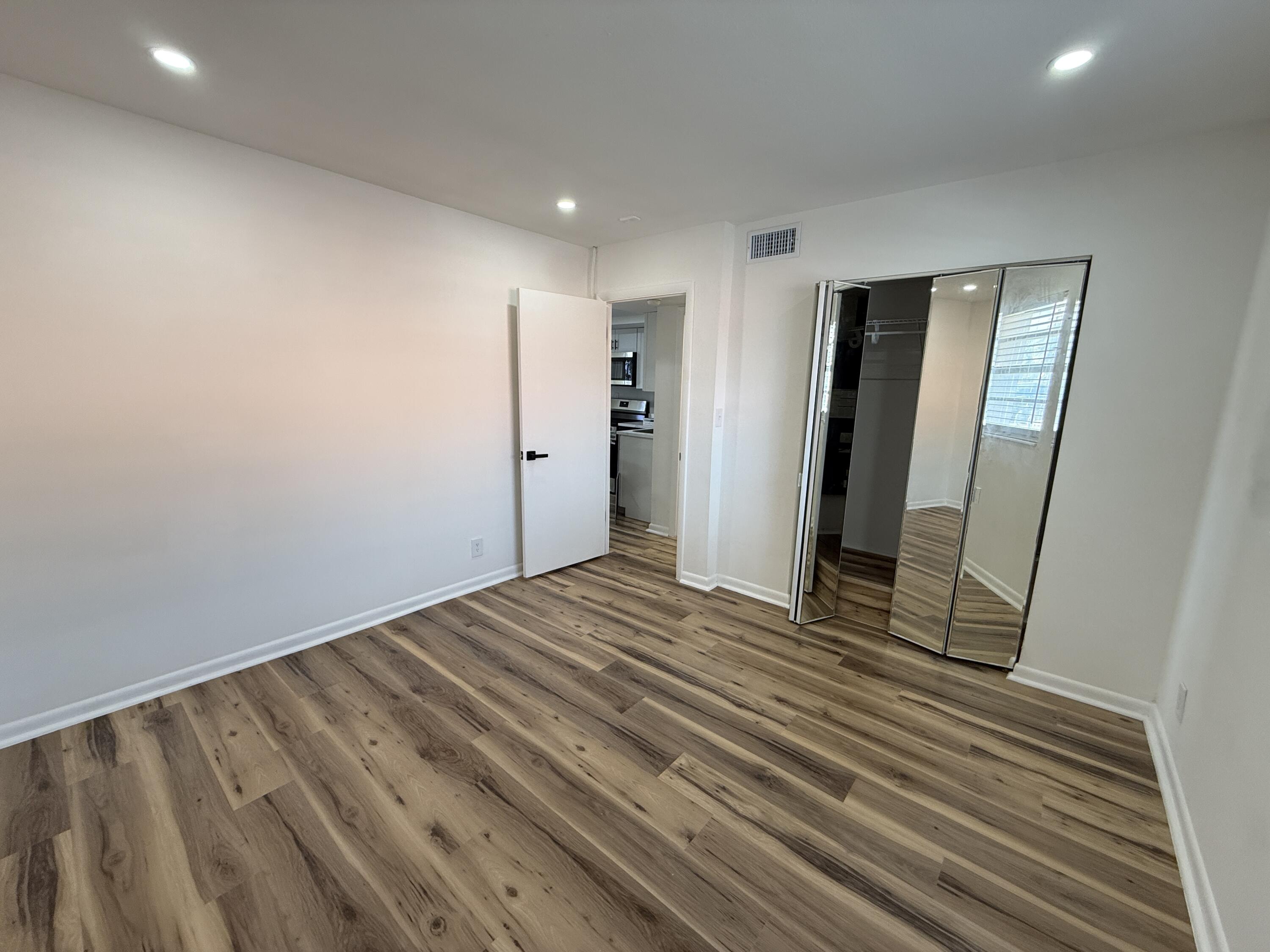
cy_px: 476
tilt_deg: -8.7
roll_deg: -1.8
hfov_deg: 102.1
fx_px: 514
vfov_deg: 85.7
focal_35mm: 14
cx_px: 635
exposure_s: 1/120
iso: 125
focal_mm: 2.22
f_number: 2.2
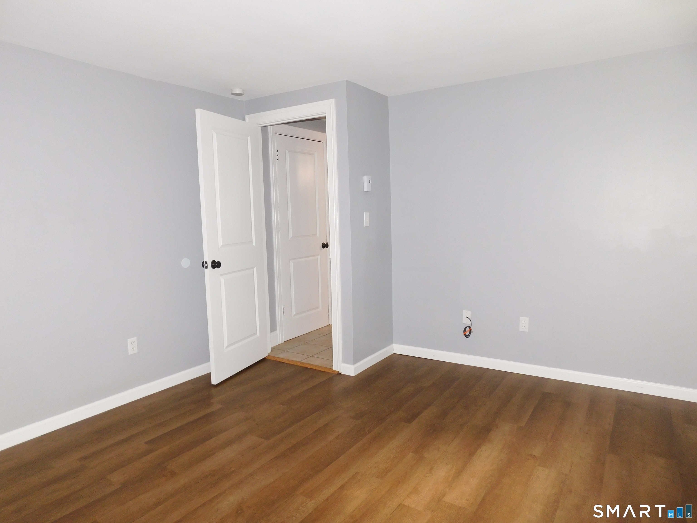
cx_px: 348
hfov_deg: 73.9
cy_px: 262
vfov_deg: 58.9
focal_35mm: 23
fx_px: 463
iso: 200
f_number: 3
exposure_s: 1/30
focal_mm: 4
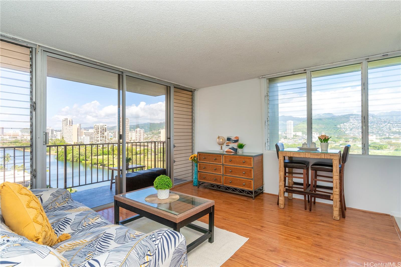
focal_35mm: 18
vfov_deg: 67.4
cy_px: 134
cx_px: 200
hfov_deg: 90.0
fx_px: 200
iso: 160
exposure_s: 1/125
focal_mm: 18
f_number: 8
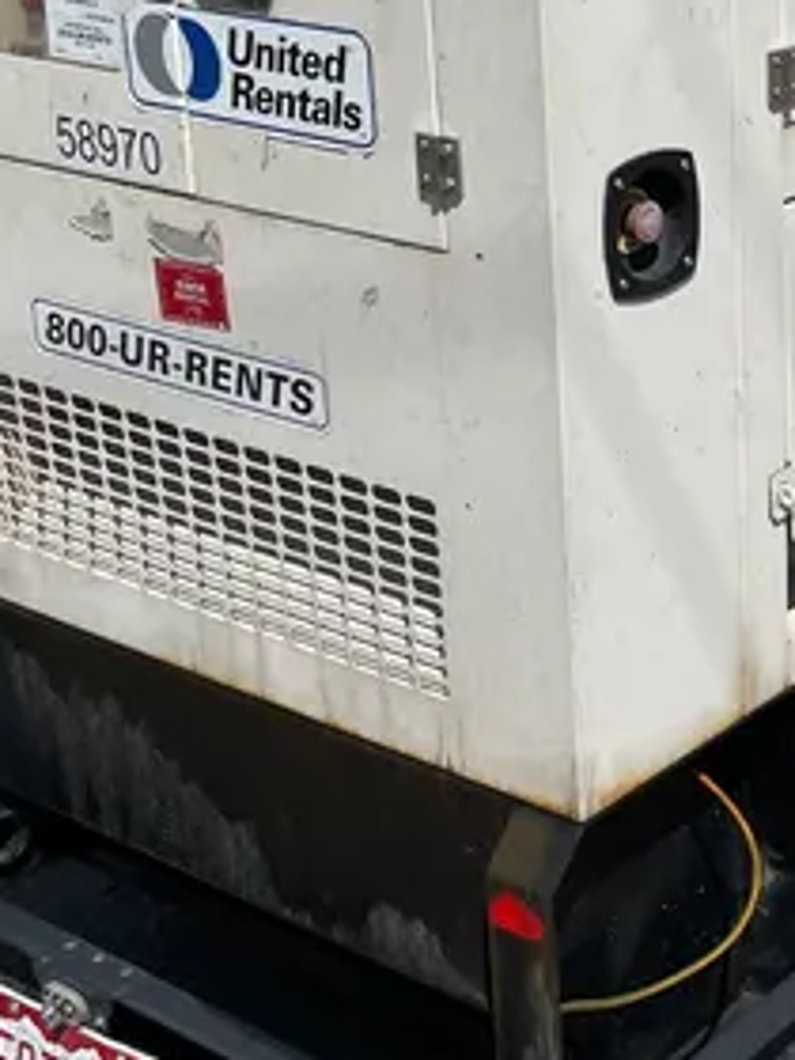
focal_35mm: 68
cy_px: 396
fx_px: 2082
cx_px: 825
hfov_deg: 20.8
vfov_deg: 28.5
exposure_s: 1/7299
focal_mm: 4.2
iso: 32
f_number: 1.6
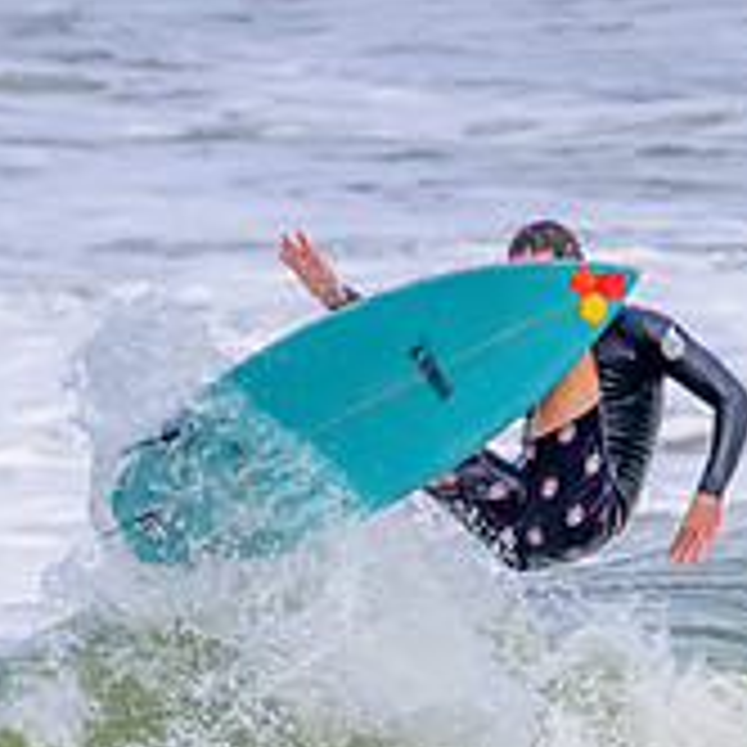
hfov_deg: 0.7
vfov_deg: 0.7
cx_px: 532
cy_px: 781
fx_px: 64235
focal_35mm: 2631
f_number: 11
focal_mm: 800
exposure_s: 1/2000
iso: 800
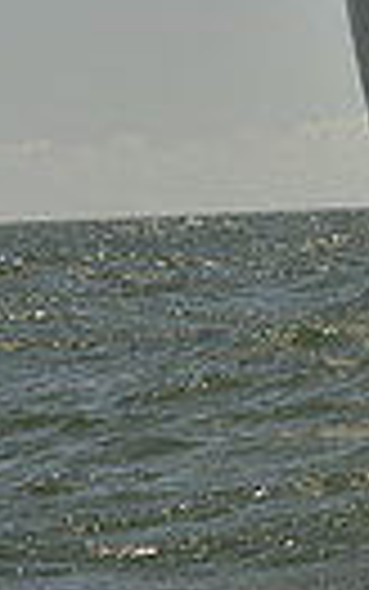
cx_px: 1251
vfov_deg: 6.6
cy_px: -214
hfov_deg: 4.0
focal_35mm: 316
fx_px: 5079
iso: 280
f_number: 9
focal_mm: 70
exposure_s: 1/1000
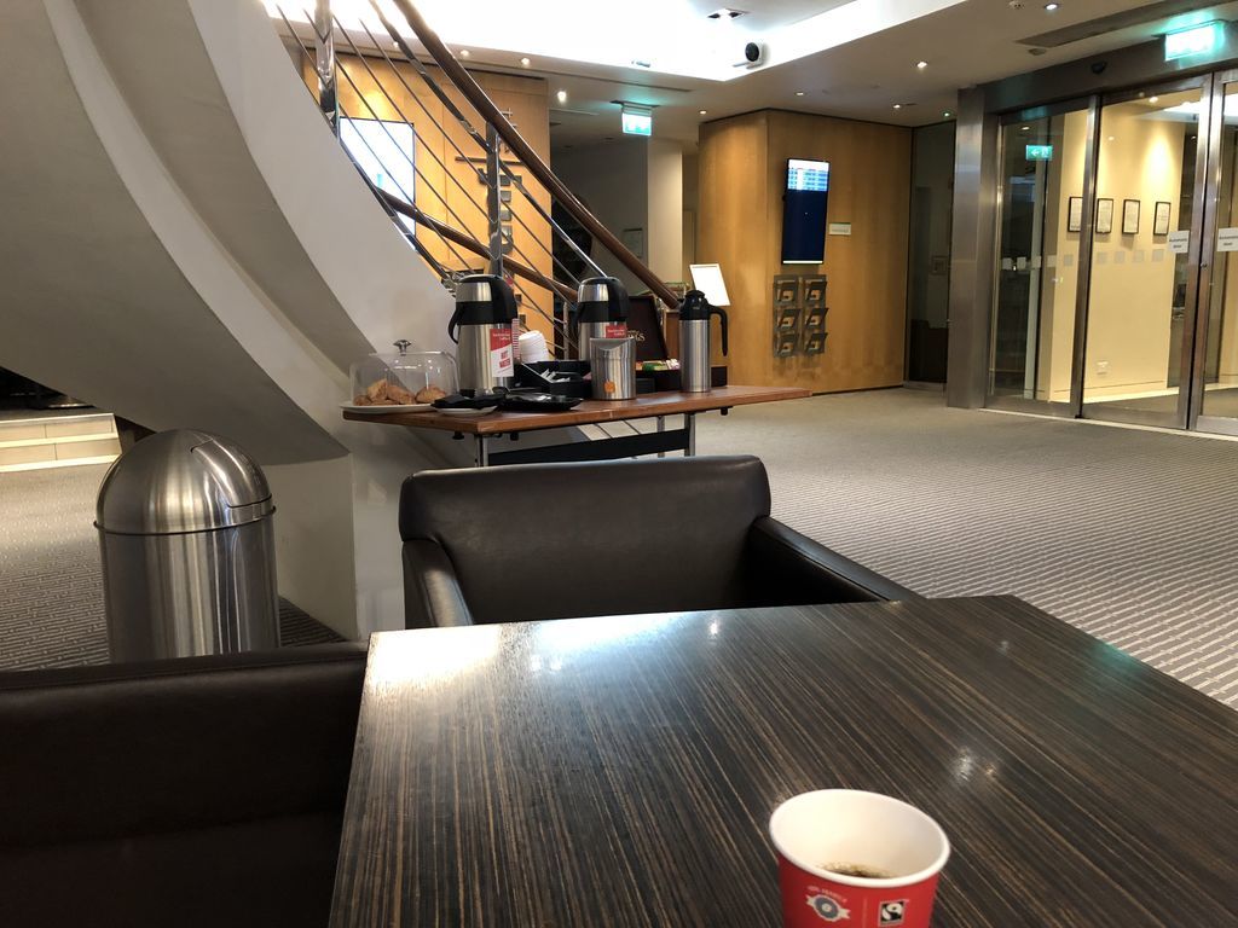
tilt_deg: -9.3
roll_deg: +1.2
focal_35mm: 28
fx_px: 1001
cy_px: 464
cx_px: 619
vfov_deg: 49.7
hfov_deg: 63.4
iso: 80
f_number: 1.8
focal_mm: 3.99
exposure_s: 1/7
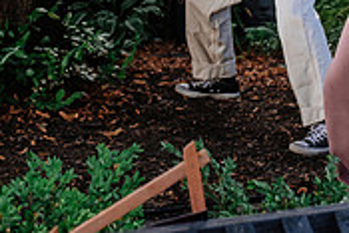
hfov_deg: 15.0
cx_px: 259
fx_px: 1320
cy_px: -150
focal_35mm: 136
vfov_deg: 9.7
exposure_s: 1/125
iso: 400
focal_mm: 27.4
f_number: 2.8
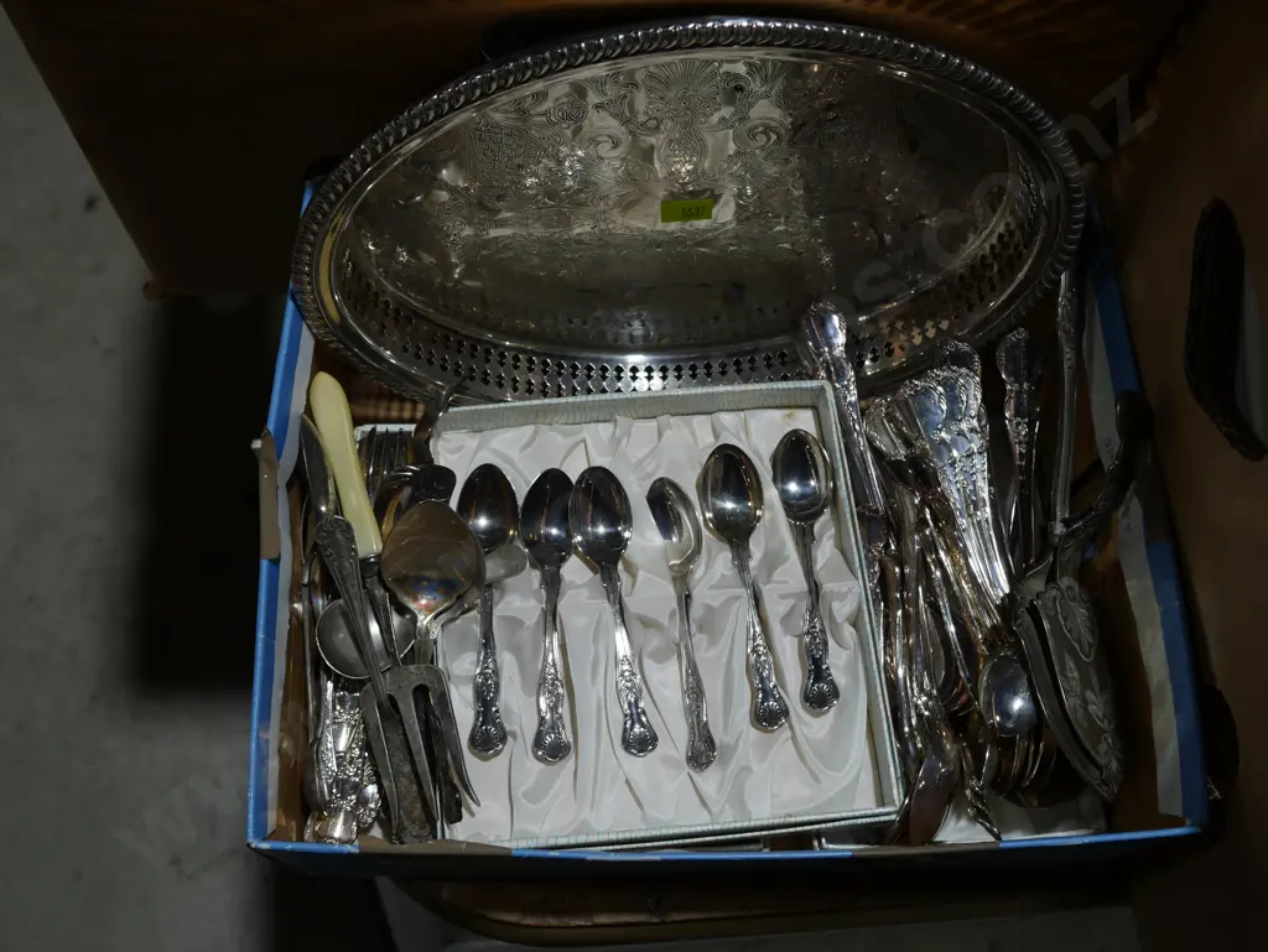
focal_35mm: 36
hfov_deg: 51.3
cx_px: 634
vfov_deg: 39.7
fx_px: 1319
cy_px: 476
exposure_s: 1/160
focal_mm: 18
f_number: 5
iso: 200
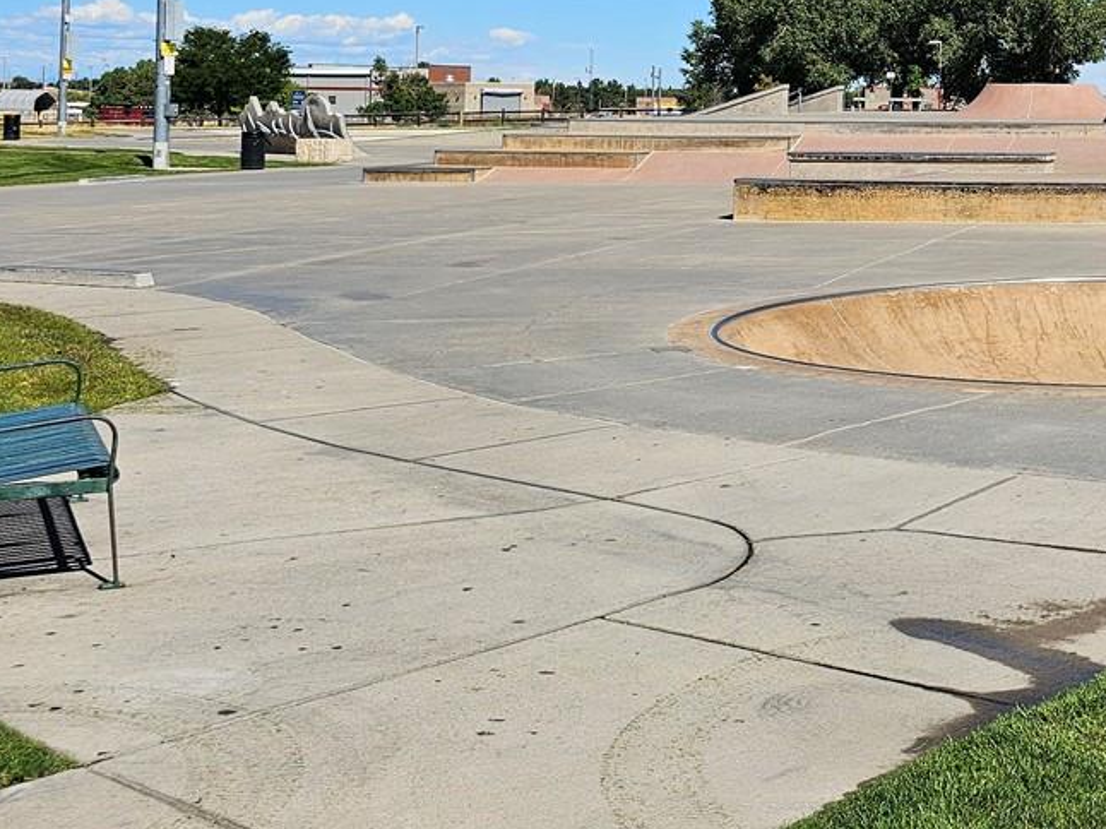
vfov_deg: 24.6
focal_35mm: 57
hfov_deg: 30.0
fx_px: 1821
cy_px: 22
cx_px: 1243
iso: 10
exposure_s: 1/1328
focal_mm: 6.3
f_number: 1.7
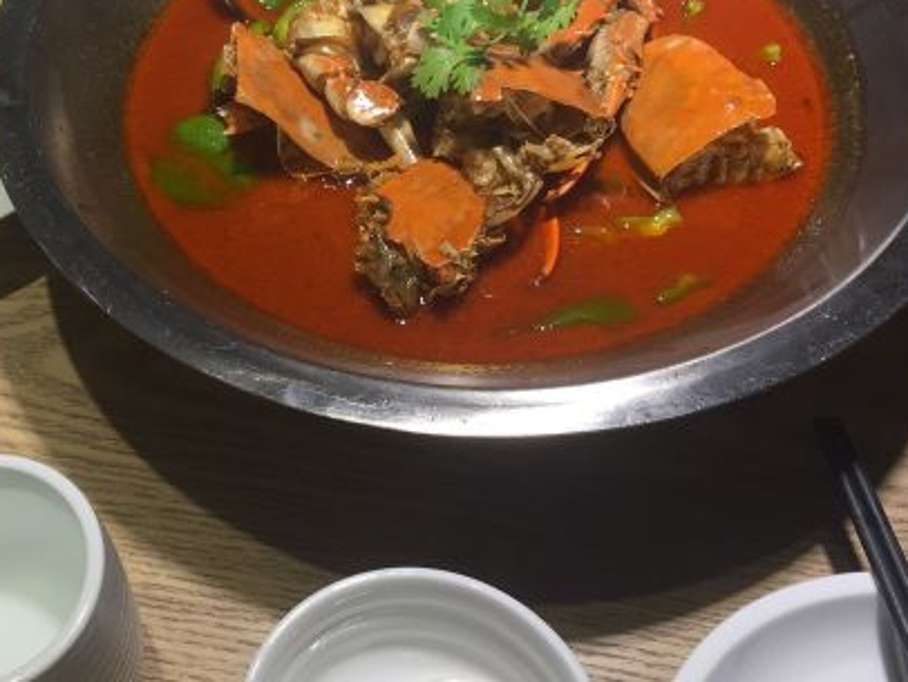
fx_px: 1312
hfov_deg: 36.9
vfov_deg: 29.1
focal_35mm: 50
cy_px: 267
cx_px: 183
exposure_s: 1/100
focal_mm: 4.15
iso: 40
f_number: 2.2
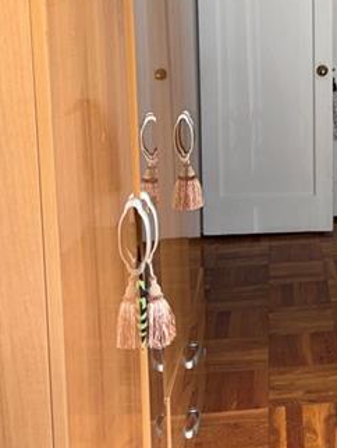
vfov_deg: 30.0
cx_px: 376
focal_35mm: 62
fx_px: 804
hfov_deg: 22.3
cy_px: 58
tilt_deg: -7.3
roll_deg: +0.6
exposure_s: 1/18
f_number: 1.6
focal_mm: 5.96
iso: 64
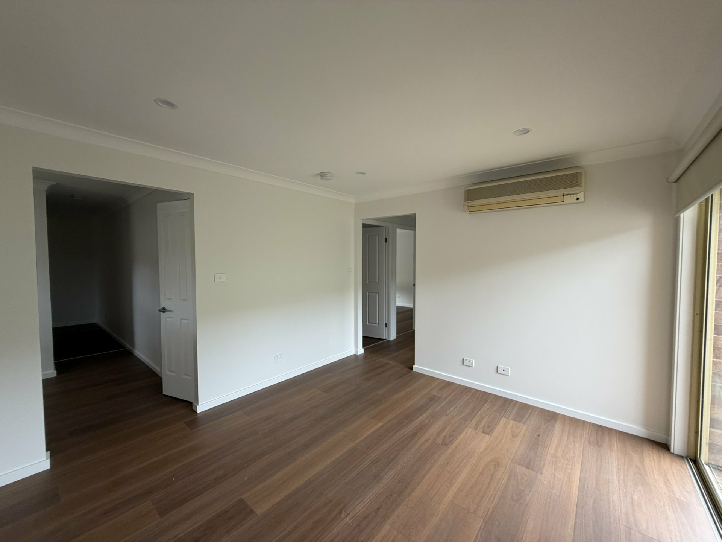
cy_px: 271
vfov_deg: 85.7
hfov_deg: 102.1
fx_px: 292
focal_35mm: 14
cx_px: 361
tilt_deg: +0.5
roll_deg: +0.4
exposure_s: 1/121
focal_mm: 2.22
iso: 125
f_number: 2.2
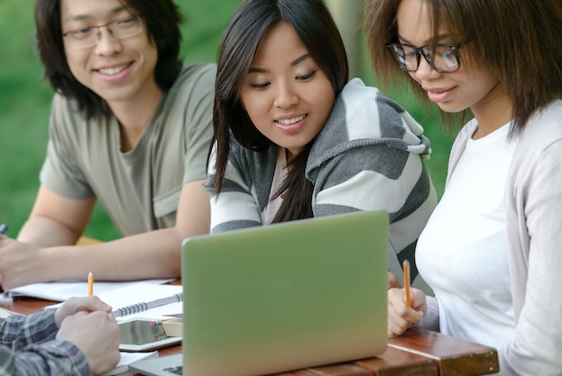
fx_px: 3514
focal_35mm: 225
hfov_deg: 9.1
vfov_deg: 6.1
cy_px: 159
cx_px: 222
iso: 320
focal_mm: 170
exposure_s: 1/160
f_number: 3.2
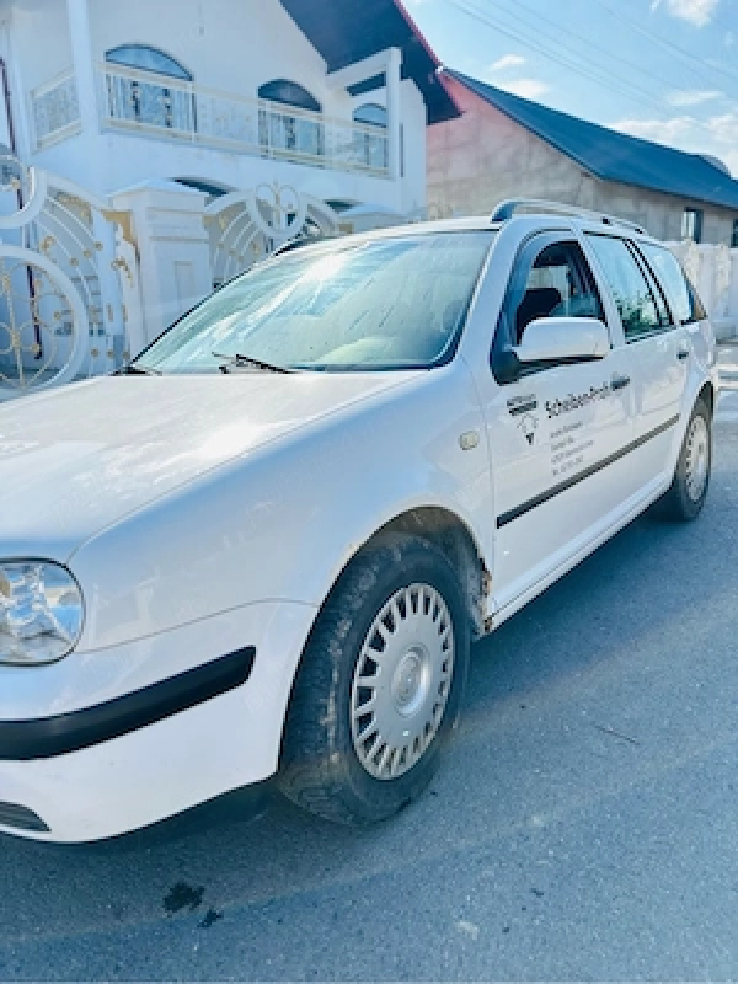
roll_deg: +0.9
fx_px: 682
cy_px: 492
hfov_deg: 56.8
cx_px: 369
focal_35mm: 24
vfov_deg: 71.6
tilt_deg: -13.7
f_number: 1.78
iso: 80
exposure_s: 1/2353
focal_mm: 6.86
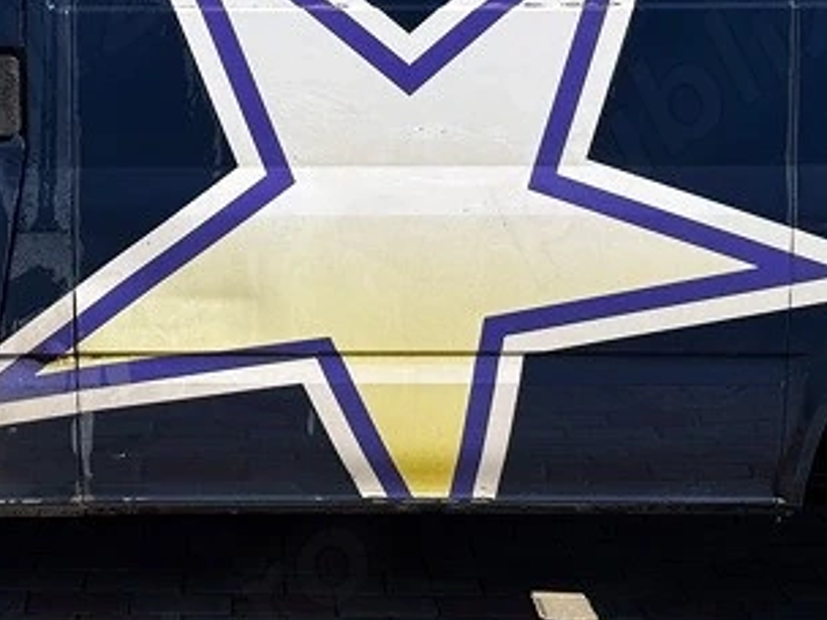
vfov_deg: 18.3
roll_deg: +0.4
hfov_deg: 24.6
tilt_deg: -7.6
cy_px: 54
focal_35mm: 79
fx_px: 1887
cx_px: 258
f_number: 1.78
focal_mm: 6.76
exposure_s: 1/4950
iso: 80
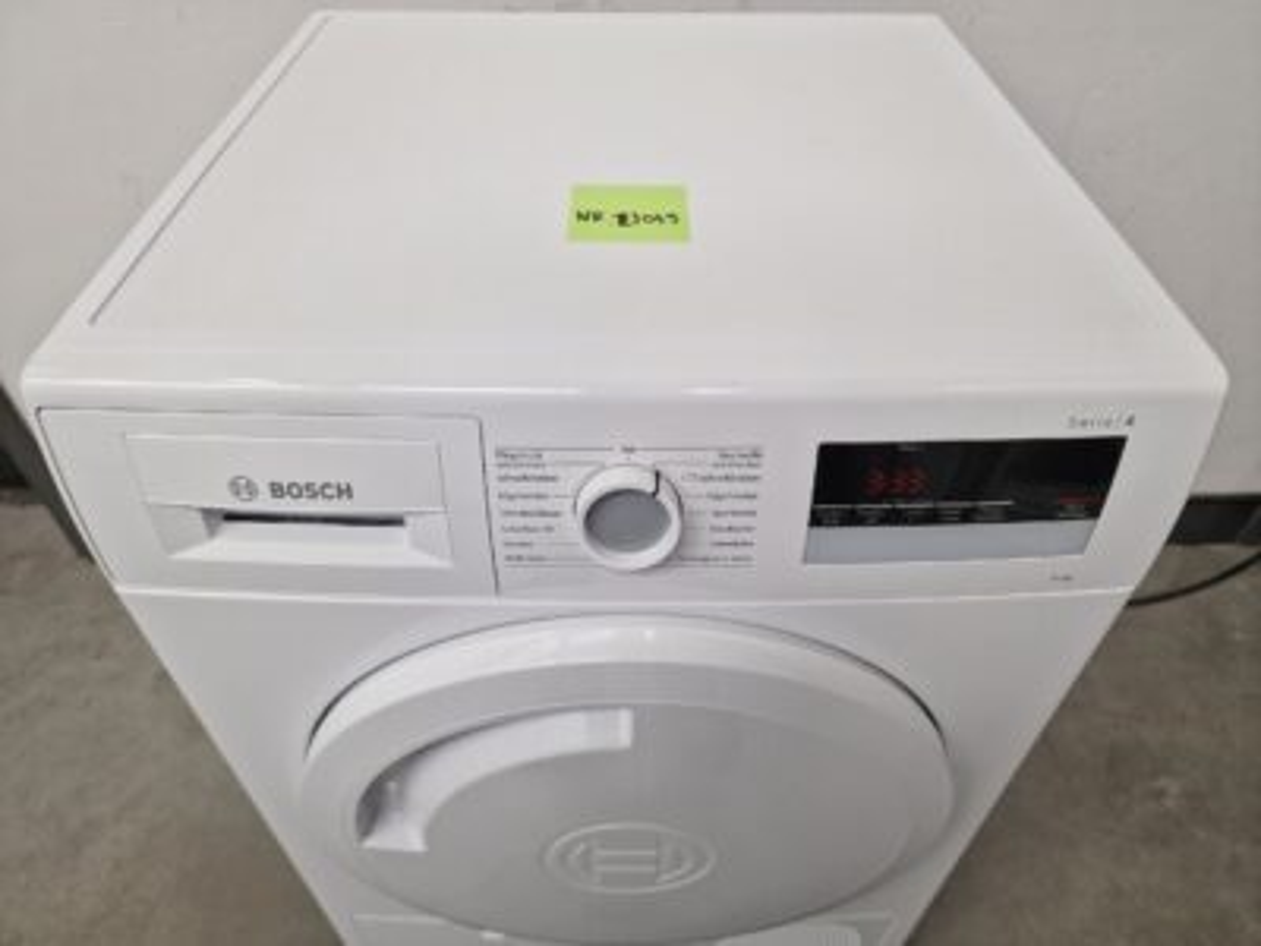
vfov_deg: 58.9
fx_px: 838
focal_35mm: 23
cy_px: 473
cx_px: 630
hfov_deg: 73.9
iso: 100
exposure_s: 1/100
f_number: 1.8
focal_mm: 6.4
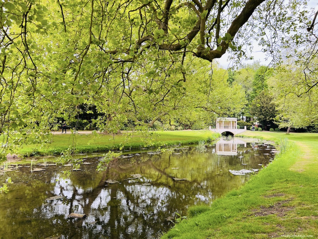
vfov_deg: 53.1
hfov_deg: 67.3
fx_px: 239
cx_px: 159
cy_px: 120
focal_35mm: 26
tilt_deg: +1.5
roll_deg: -0.5
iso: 50
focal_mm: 5.7
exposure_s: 1/448
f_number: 1.5
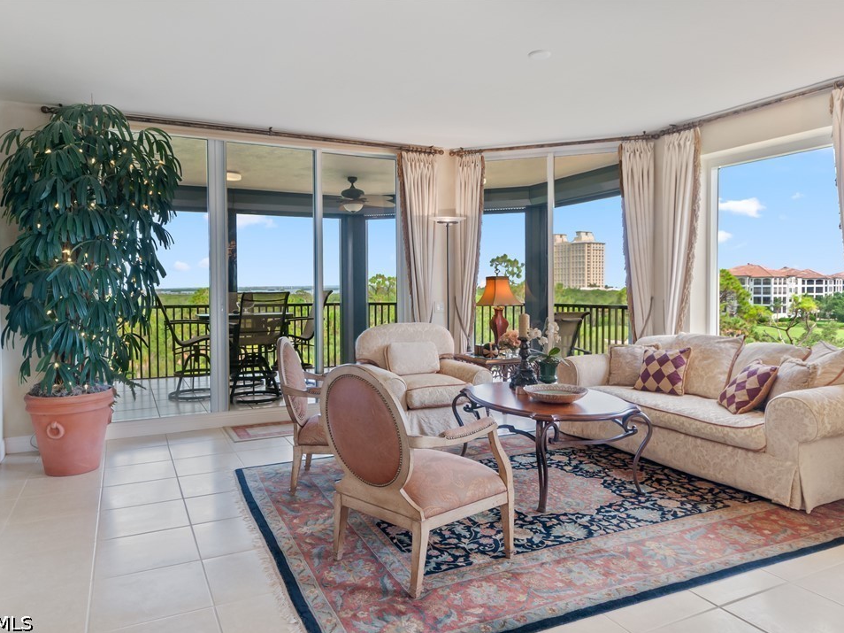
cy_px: 318
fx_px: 561
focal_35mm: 23
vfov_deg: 58.9
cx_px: 407
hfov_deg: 73.9
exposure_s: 1/3
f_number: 8
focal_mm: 14
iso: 200
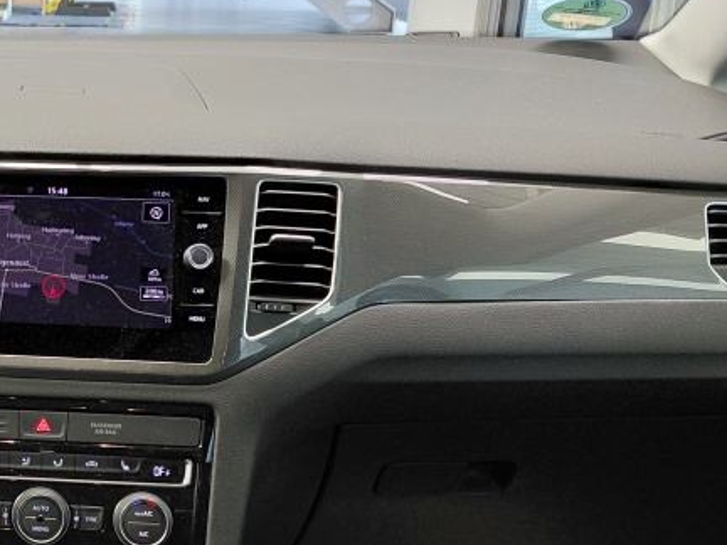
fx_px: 1239
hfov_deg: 30.2
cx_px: -17
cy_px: 299
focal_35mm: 59
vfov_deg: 24.8
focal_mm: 4.69
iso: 320
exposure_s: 1/50.1
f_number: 1.8
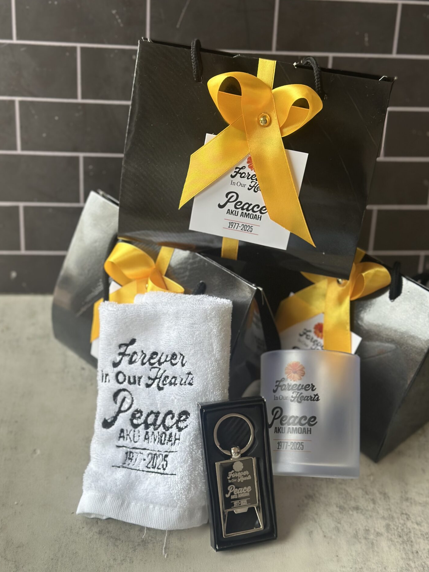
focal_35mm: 49
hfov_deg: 29.7
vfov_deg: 38.9
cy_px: 290
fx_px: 810
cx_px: 212
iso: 80
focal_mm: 6.86
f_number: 1.78
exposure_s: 1/343
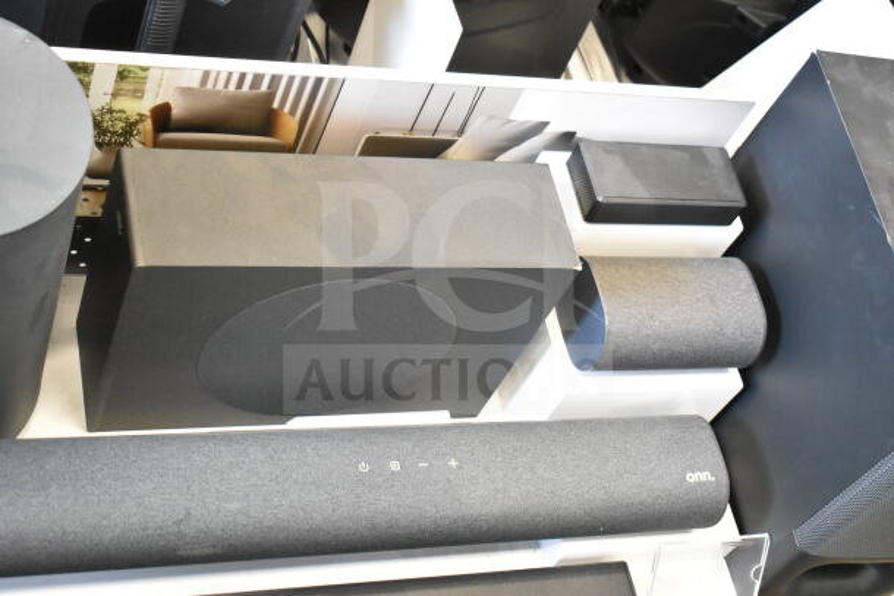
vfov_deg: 23.8
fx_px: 1416
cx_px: 447
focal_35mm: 57
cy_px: 298
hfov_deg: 35.0
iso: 5600
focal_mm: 38
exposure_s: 1/60
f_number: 4.8
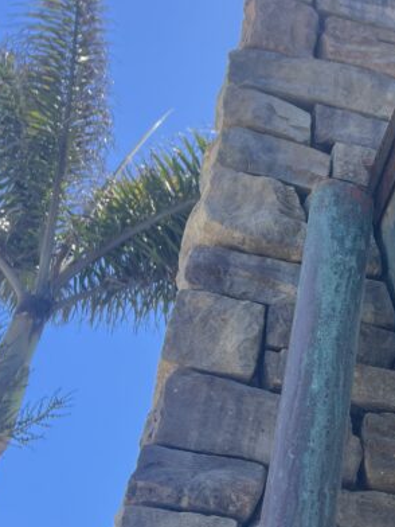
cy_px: 321
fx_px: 1035
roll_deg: -3.2
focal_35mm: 68
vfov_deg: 28.5
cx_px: 437
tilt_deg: +37.6
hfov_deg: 20.6
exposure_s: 1/1183
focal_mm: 5.7
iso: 50
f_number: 1.5
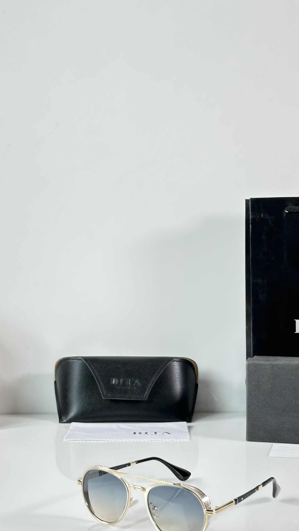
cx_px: 162
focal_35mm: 66
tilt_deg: -6.1
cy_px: 303
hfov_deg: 18.3
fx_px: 930
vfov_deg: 31.8
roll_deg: +0.4
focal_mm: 6.86
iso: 40
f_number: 1.78
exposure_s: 1/50
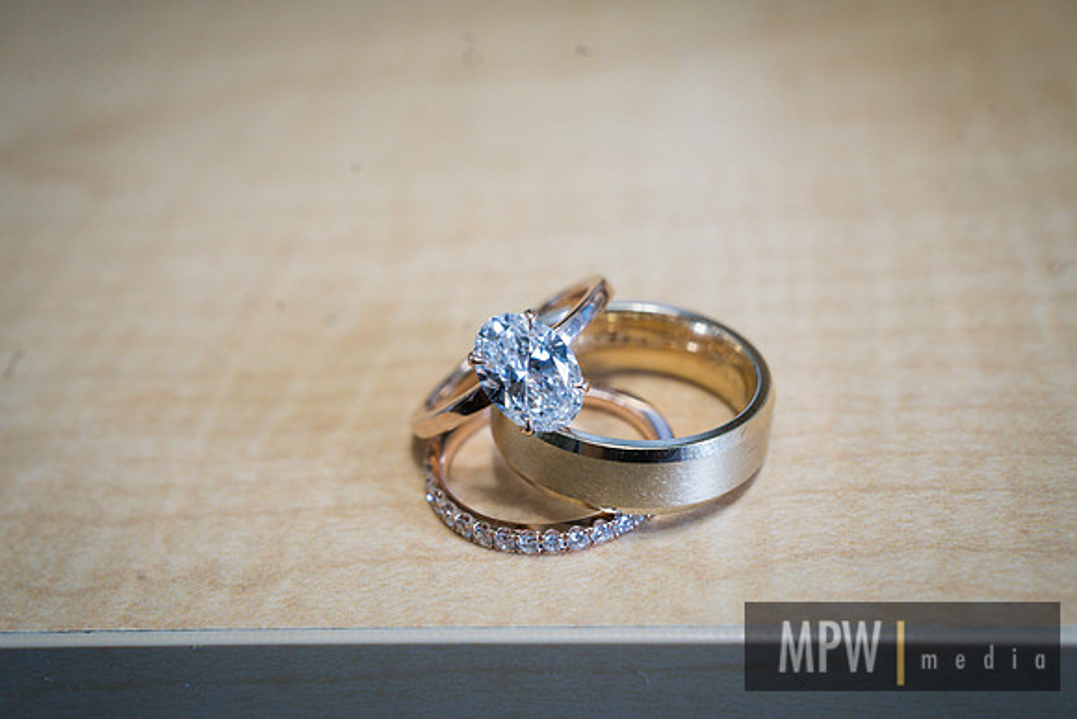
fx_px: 1093
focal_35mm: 37
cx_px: 538
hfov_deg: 52.4
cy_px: 360
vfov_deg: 36.4
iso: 1600
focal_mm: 35
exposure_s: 1/125
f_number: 8
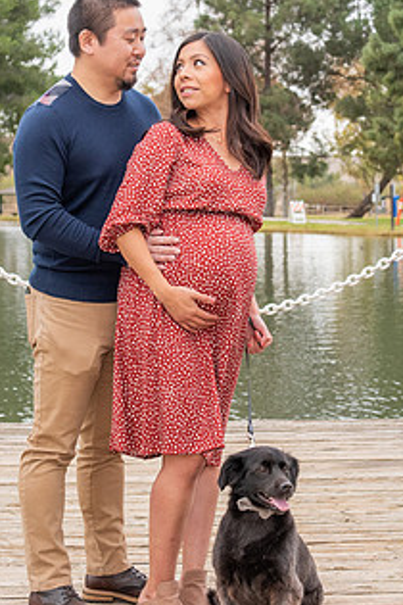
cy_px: 228
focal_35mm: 103
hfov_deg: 13.3
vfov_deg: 19.8
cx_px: 218
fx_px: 1729
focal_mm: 42
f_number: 5
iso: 500
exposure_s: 1/125
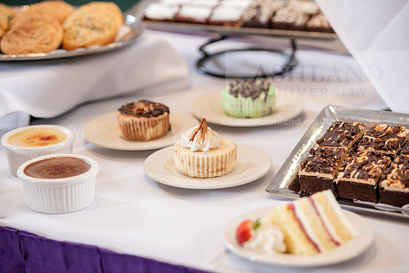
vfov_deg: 11.4
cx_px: 204
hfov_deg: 17.1
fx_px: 1364
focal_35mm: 120
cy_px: 136
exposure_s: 1/160
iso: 400
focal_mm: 120
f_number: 3.5
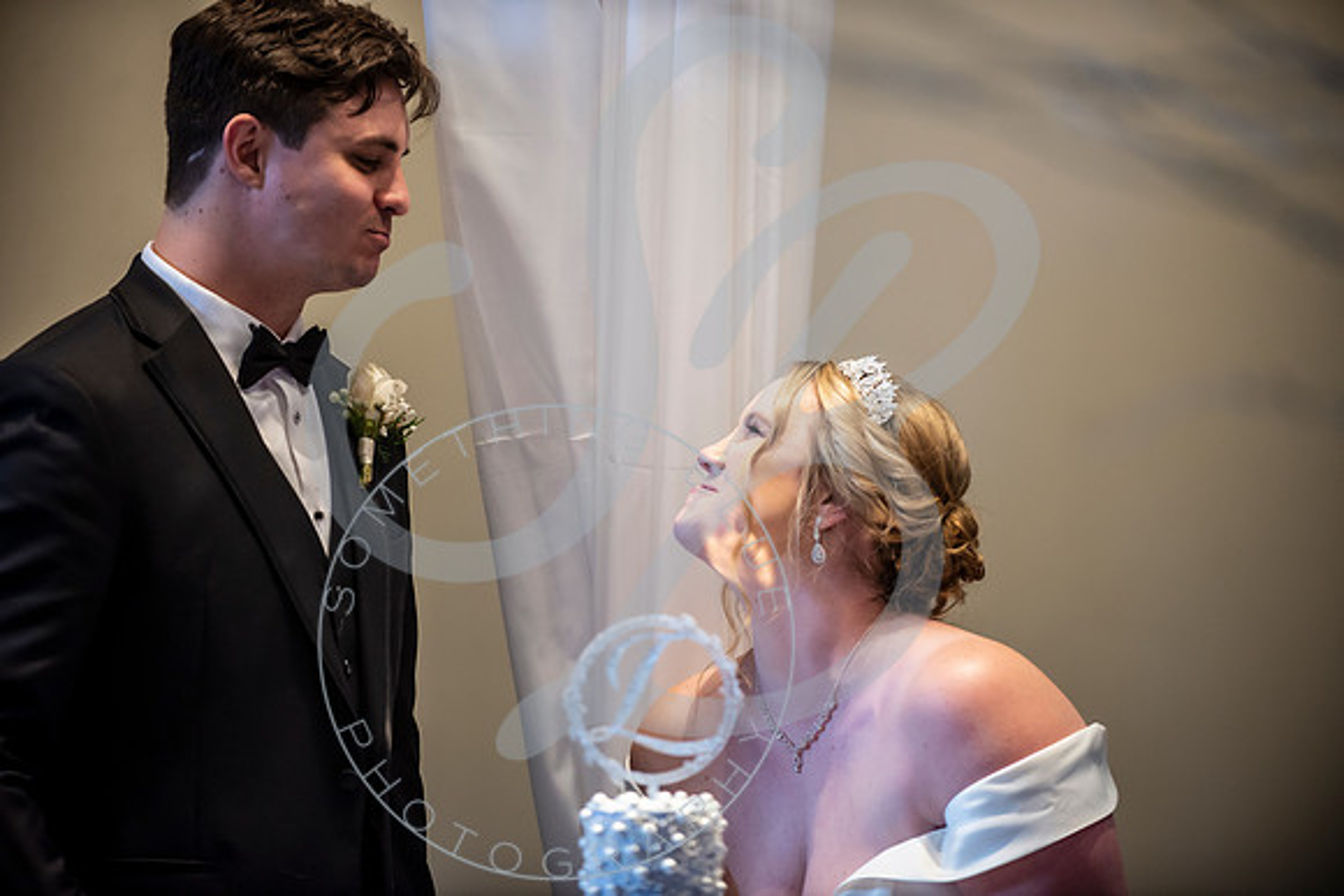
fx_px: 6348
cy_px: 448
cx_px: 672
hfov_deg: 12.1
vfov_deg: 8.1
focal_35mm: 170
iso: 1600
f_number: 2.8
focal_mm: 170
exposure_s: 1/200
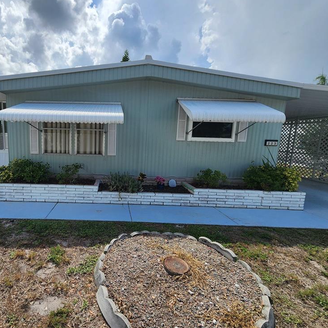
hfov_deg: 83.8
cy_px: 161
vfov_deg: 87.4
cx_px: 104
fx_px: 172
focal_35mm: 16
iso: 50
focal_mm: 2.2
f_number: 2.2
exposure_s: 1/2859
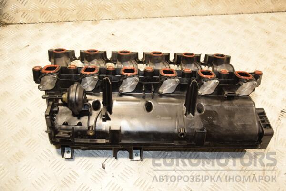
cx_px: 143
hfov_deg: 57.2
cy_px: 96
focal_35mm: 33
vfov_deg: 40.0
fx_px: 262
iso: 800
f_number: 5
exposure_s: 1/160
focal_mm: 22
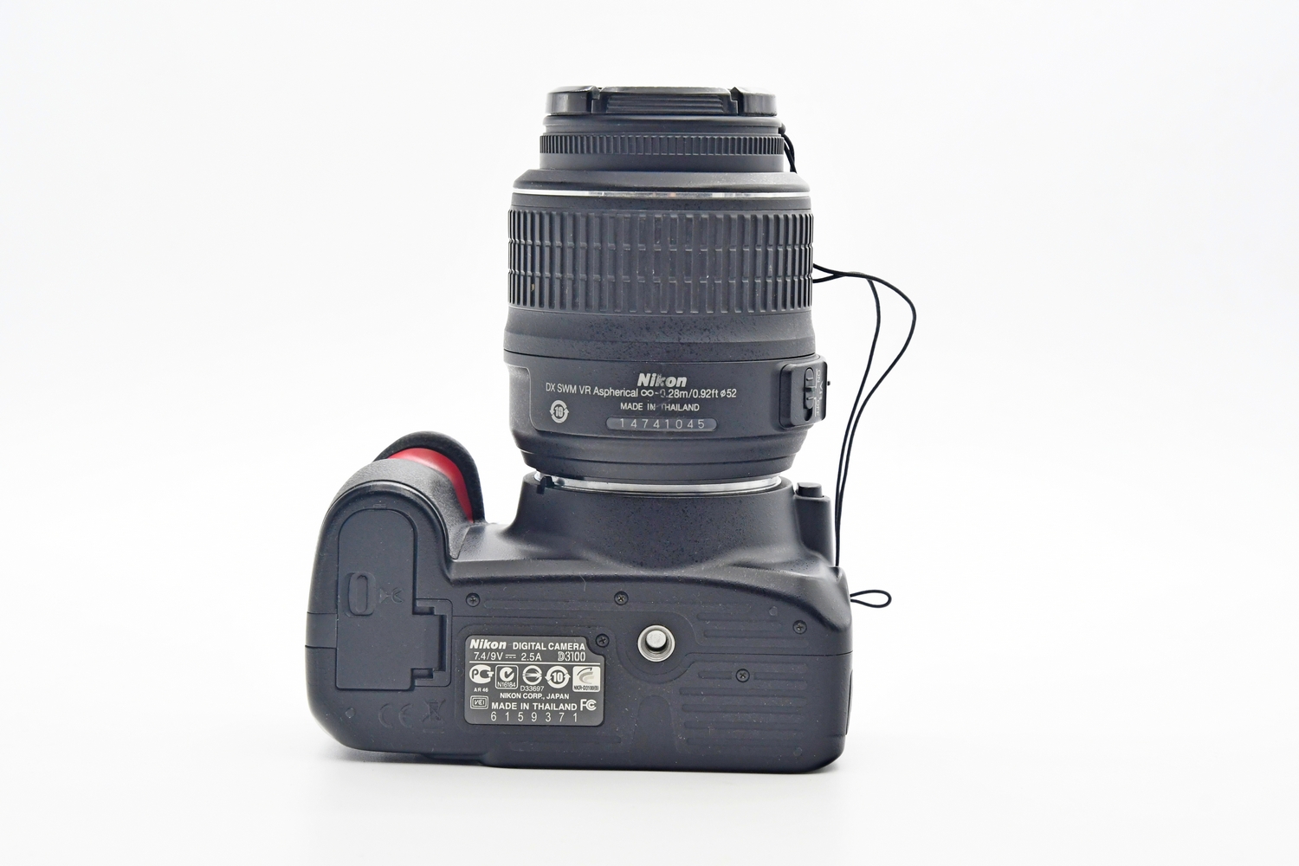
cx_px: 650
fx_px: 2706
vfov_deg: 18.2
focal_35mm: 75
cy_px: 433
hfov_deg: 27.0
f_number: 8
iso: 1250
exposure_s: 1/125
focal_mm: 50
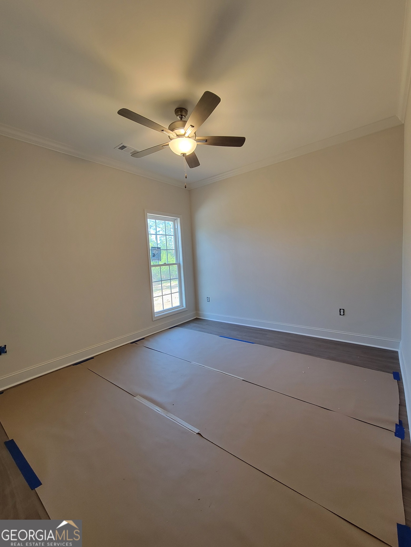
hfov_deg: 89.9
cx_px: 206
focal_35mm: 13
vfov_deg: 106.2
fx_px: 206
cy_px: 274
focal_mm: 2.2
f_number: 2.2
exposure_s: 1/60
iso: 160
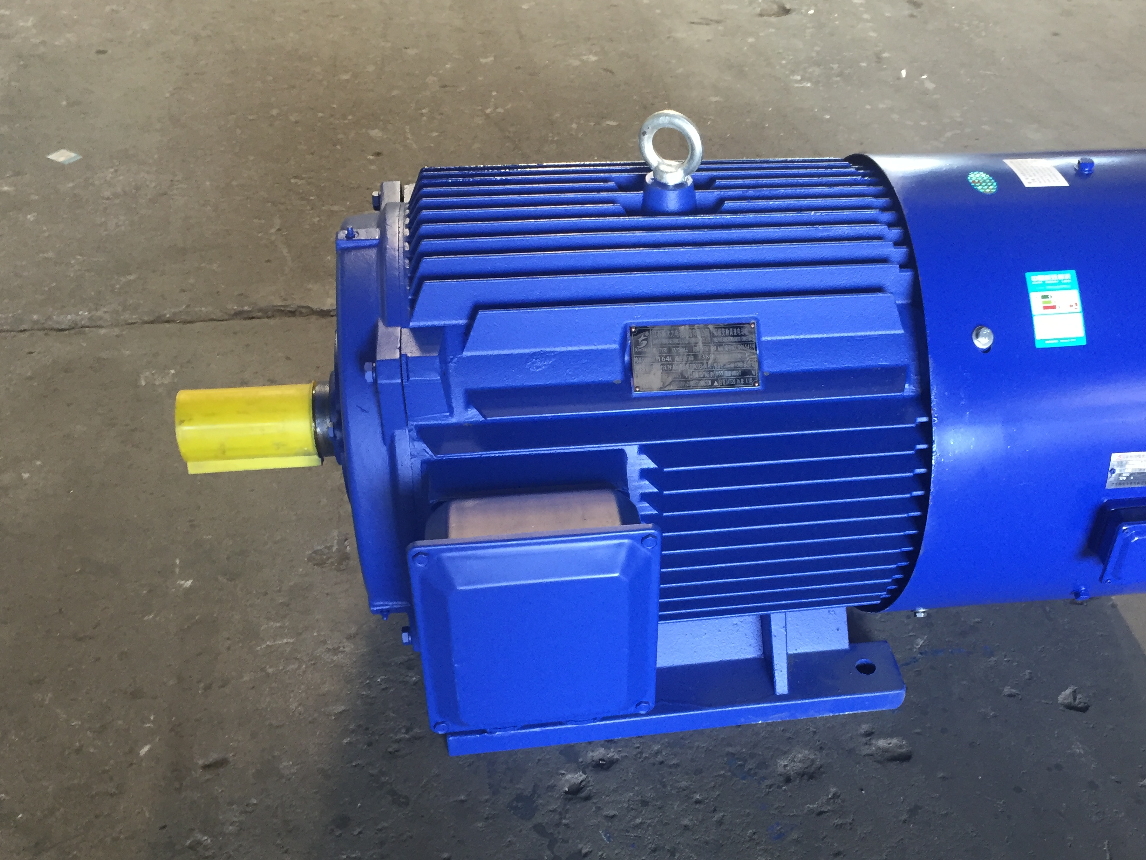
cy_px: 482
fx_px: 1192
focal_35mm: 36
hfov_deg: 50.9
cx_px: 711
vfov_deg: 39.6
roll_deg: -4.3
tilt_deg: -38.6
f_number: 2.2
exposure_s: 1/33
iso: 160
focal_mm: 4.15
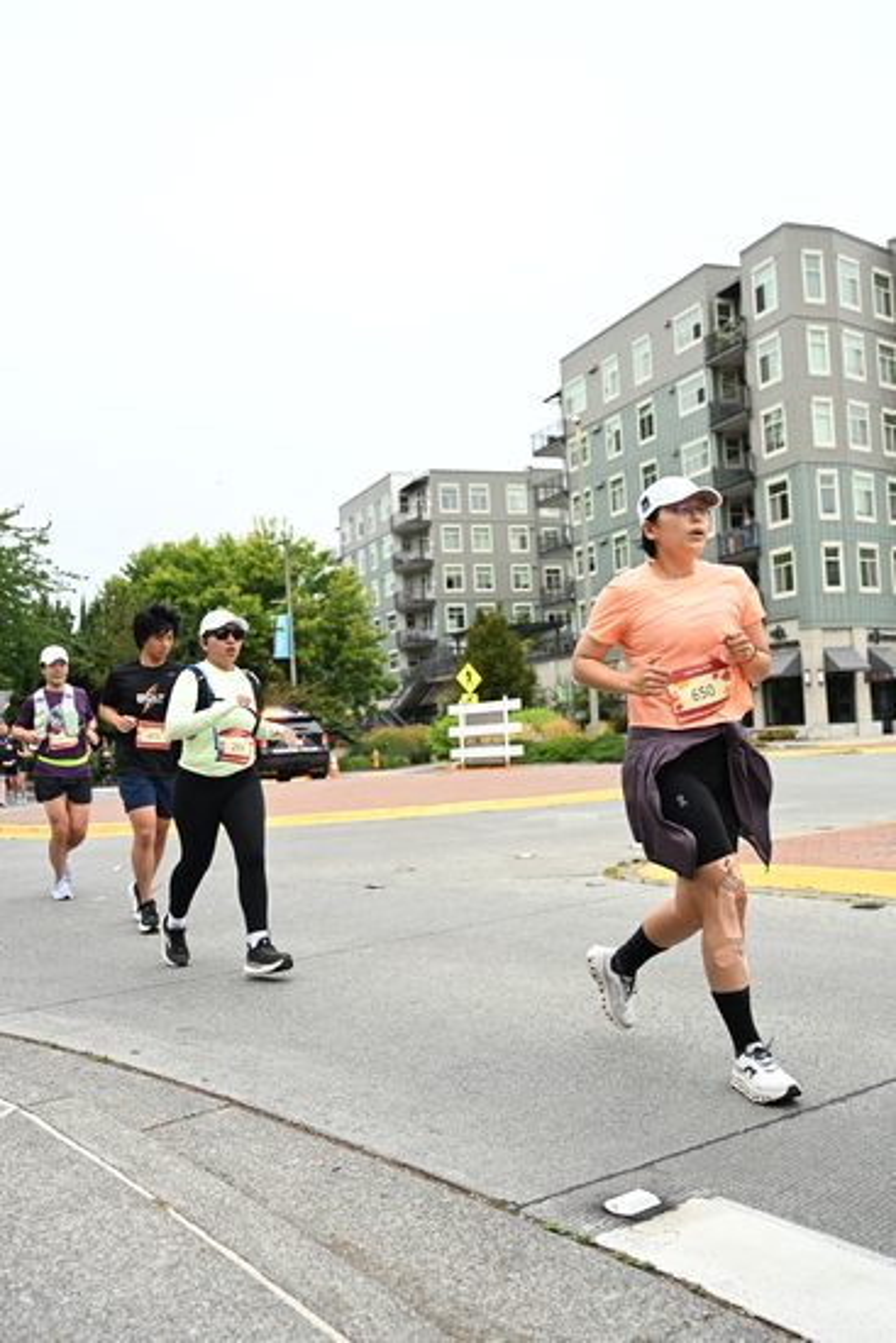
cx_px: 448
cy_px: 672
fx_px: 1250
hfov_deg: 39.4
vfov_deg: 56.5
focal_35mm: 34
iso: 1600
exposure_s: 1/800
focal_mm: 33.5
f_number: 4
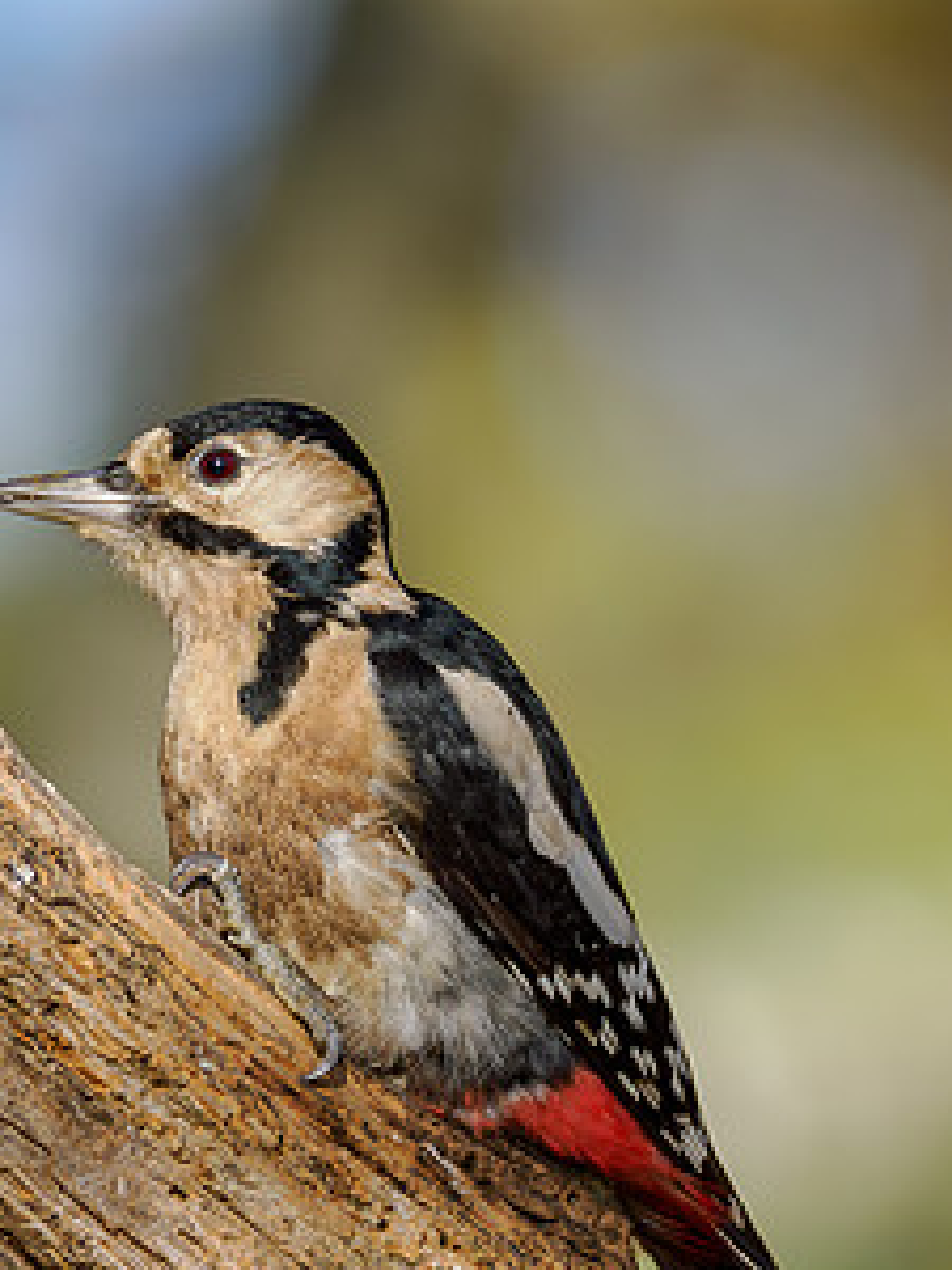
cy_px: 1131
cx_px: 392
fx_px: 64391
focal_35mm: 1756
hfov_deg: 0.8
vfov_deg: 1.1
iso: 200
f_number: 4
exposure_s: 1/1000
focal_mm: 300
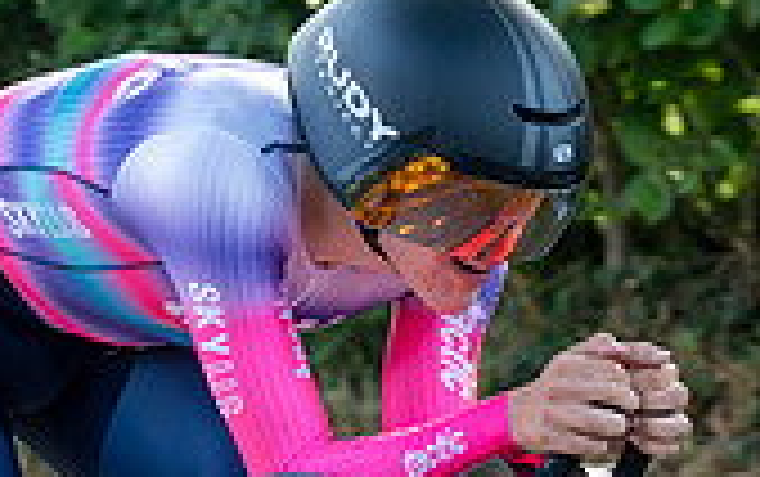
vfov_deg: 3.1
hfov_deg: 4.9
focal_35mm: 424
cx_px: 169
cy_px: 767
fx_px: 8791
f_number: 3.5
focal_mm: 95
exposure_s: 1/800
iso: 500
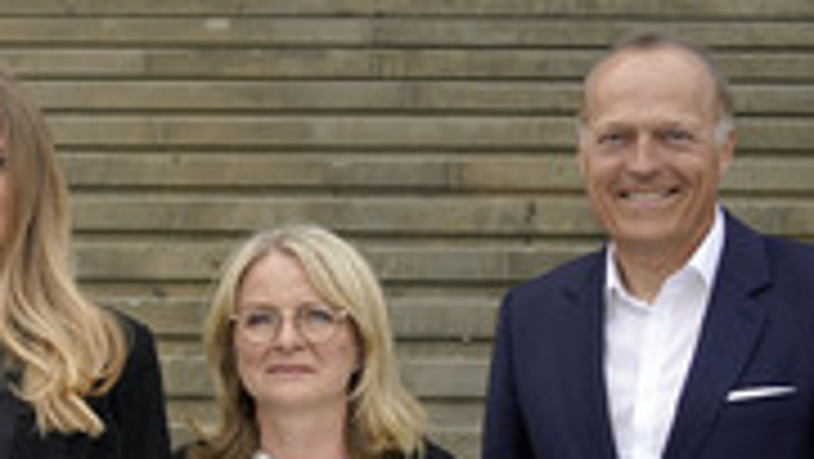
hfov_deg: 21.6
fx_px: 2030
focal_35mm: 94
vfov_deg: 12.7
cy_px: 495
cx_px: -56
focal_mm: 36
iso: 100
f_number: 5.6
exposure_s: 1/200
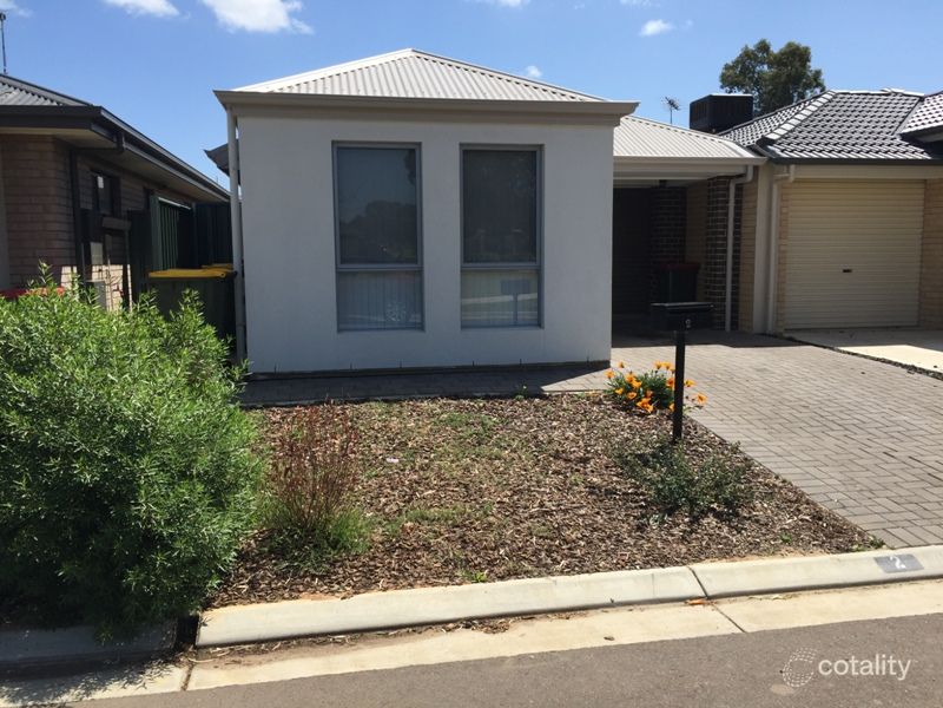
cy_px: 354
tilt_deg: -6.5
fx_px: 790
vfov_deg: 48.2
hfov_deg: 61.7
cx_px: 472
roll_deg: -0.6
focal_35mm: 29
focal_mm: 4.15
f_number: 2.2
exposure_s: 1/2083
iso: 32
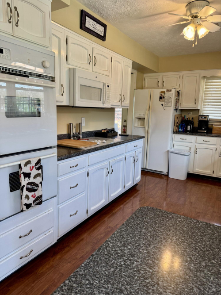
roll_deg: -0.2
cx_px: 110
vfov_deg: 71.6
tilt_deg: -12.7
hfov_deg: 56.8
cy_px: 148
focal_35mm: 24
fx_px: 204
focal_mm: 6.76
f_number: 1.78
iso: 125
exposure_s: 1/120
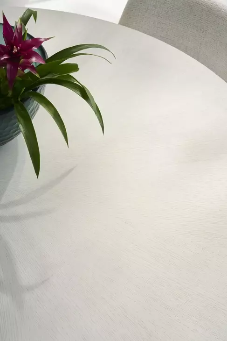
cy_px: 170
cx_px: 114
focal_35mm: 56
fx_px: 529
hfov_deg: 24.2
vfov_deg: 35.6
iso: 100
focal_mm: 56
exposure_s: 1/125
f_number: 10
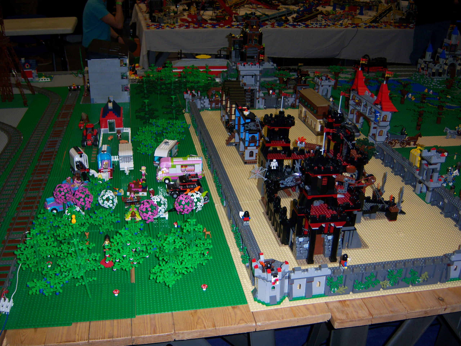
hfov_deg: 51.4
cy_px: 173
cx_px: 230
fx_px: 479
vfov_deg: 39.7
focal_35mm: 36
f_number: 2.8
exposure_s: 1/60
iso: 80
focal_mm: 7.5
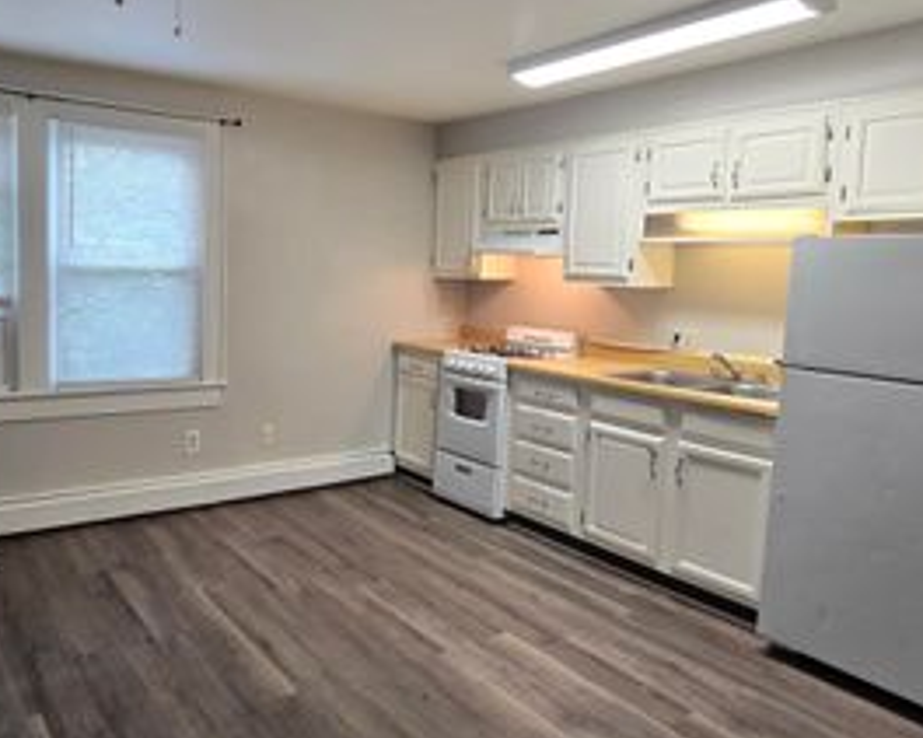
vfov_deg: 58.4
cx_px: 318
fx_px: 655
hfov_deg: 68.6
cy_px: 306
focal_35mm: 24
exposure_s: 1/60
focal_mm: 2.2
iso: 100
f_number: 2.2
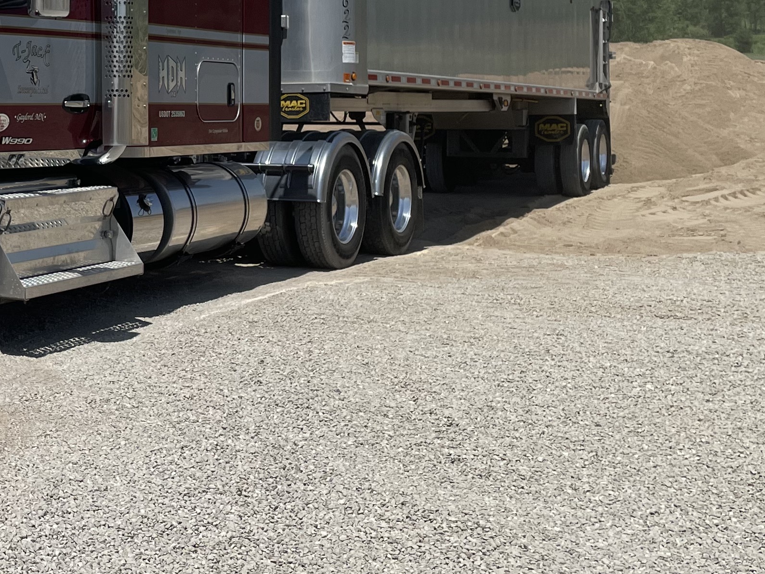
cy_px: 104
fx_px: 1459
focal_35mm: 66
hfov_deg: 28.5
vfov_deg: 21.9
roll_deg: +2.0
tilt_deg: -1.0
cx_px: 115
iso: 32
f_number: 1.6
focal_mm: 4.2
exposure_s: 1/9091
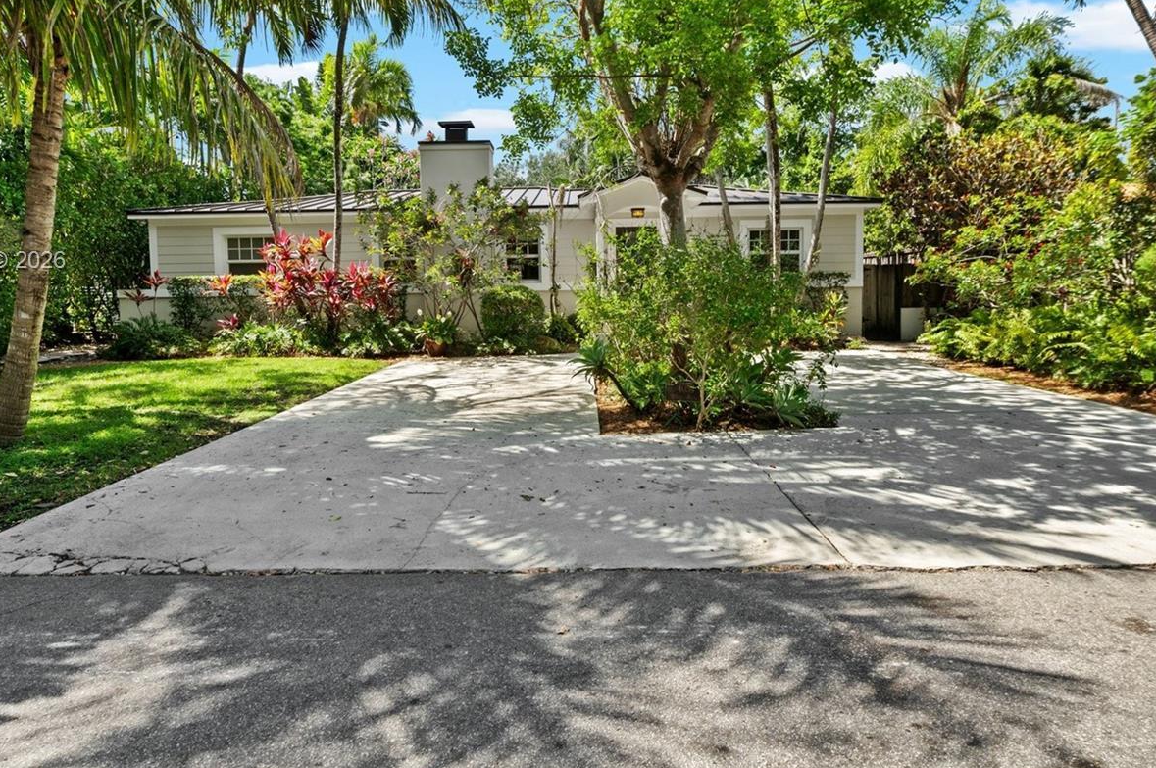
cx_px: 545
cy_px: 262
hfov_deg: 86.9
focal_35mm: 19
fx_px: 609
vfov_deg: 63.0
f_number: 8
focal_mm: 14
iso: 200
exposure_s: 1/200
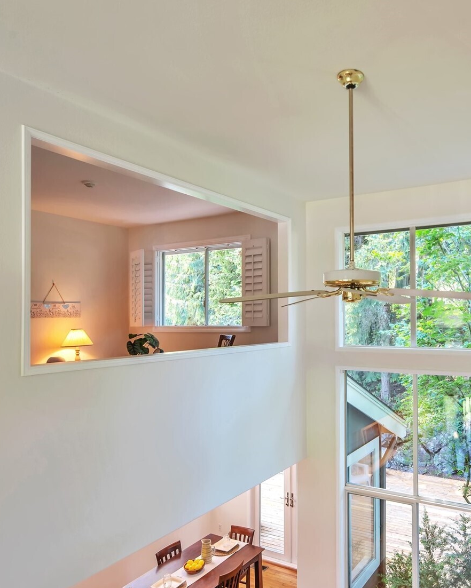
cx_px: 347
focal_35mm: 26
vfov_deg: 66.0
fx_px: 453
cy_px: 298
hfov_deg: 52.8
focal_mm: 18
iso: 200
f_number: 8
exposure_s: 1/40
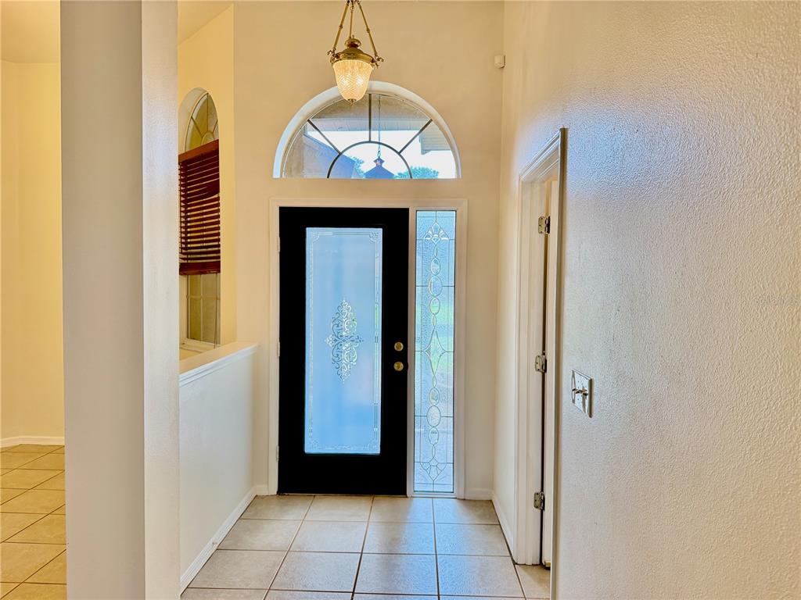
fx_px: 555
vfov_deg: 56.8
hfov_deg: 71.6
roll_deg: -0.4
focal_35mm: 24
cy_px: 300
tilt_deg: -2.5
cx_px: 400
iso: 200
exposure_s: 1/120
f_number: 1.78
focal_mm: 6.76
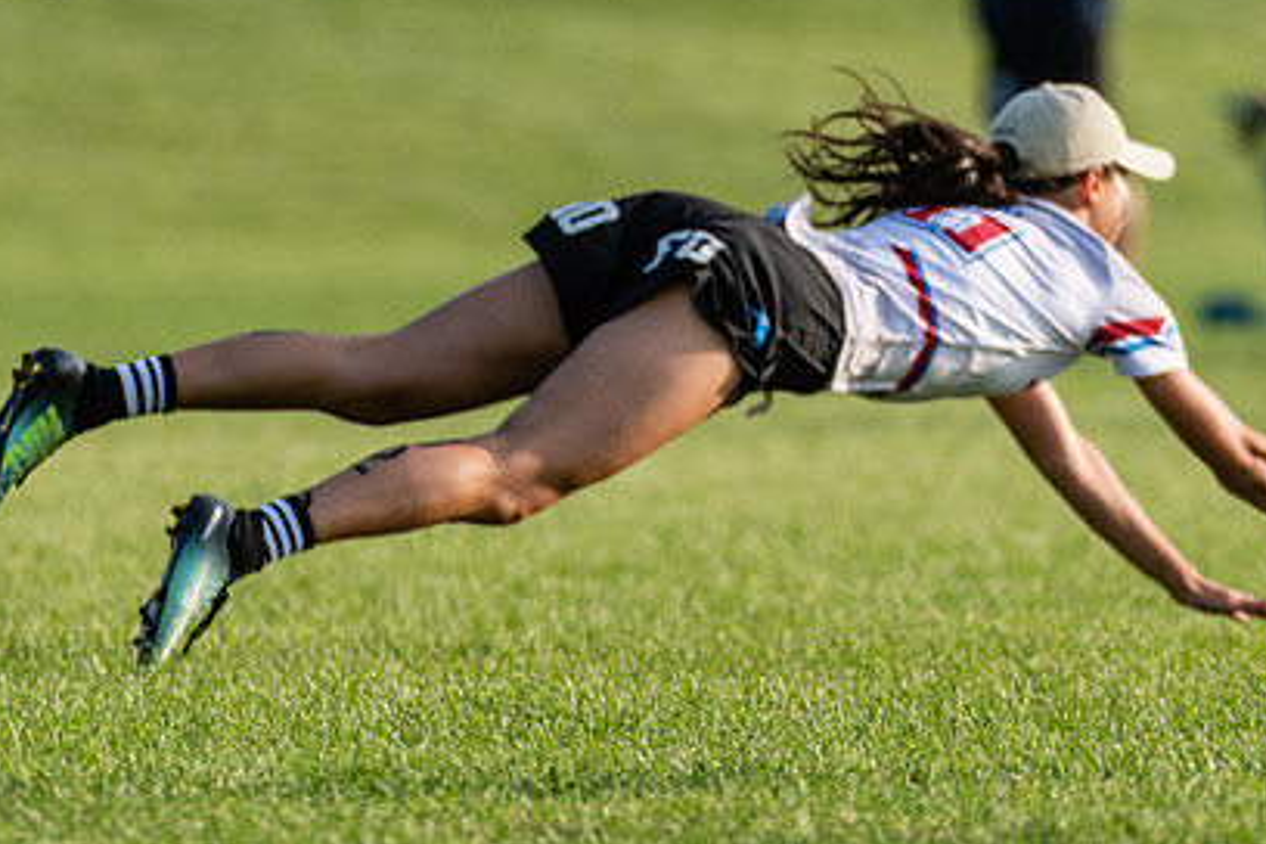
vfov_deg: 1.4
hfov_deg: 2.1
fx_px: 35340
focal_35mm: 1005
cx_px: 839
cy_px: 142
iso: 200
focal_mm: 310
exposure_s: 1/1250
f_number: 4
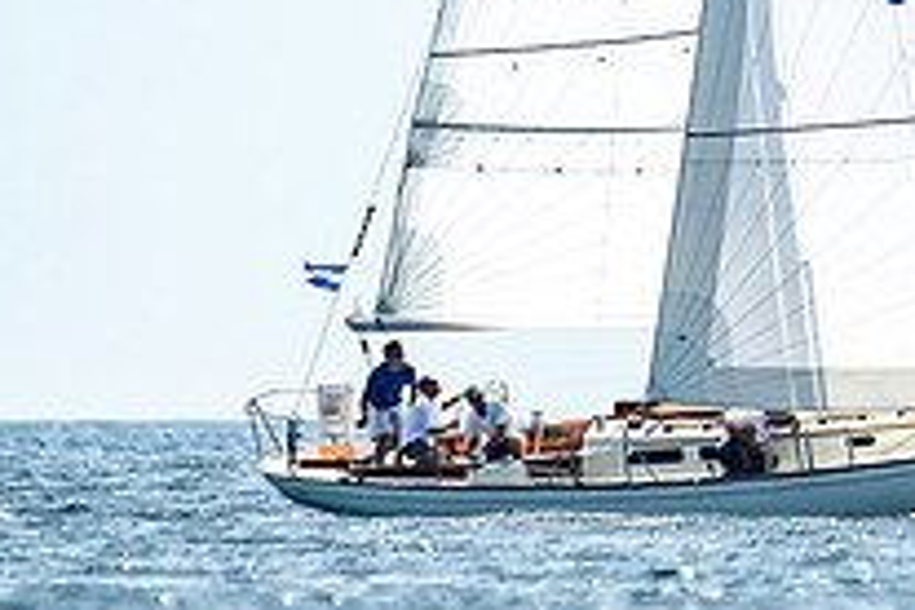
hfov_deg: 1.1
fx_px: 49381
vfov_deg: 0.7
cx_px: 822
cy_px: -122
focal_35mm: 1943
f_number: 5
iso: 400
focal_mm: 600
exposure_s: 1/4000
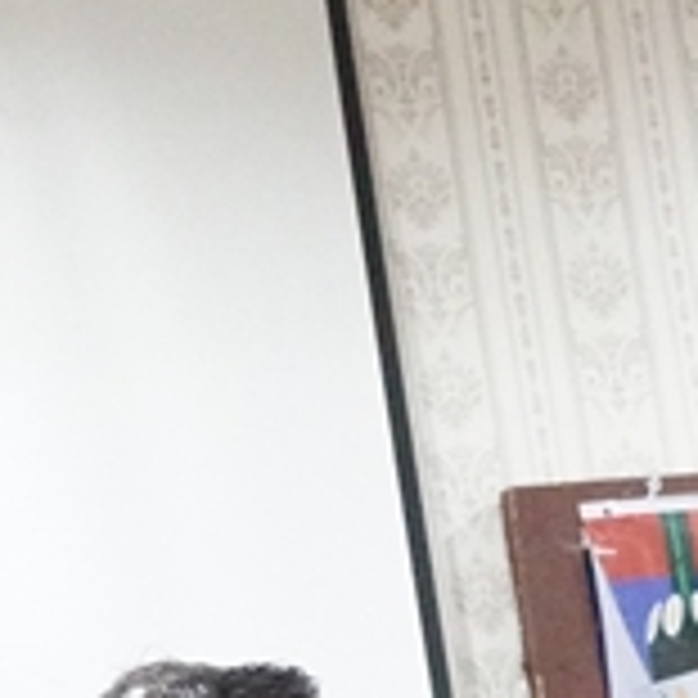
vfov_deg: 10.6
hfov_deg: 10.5
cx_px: 892
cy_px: 745
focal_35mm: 163
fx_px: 3713
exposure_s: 1/400
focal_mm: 31
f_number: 4
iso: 40000
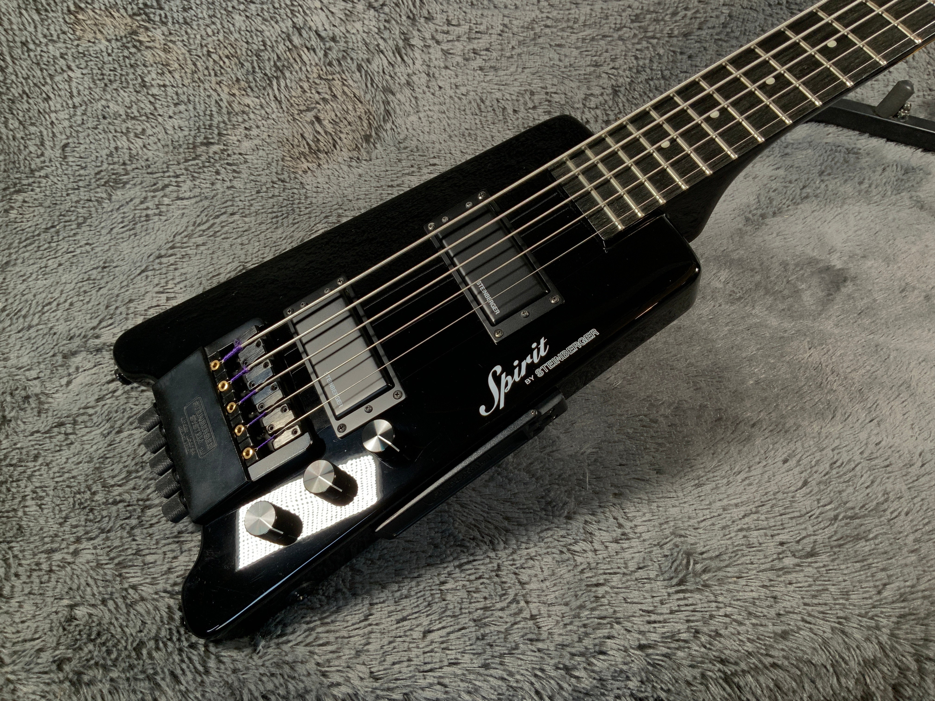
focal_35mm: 29
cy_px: 350
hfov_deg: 61.7
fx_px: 783
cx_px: 468
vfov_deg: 48.2
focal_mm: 3
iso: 50
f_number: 1.8
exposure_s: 1/104
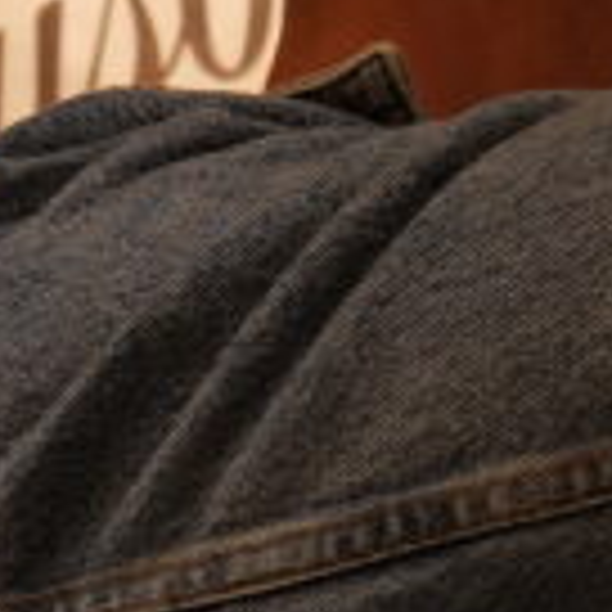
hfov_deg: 8.6
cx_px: 950
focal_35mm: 199
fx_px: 3980
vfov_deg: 8.7
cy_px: 630
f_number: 3
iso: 200
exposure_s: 1/100
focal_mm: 15
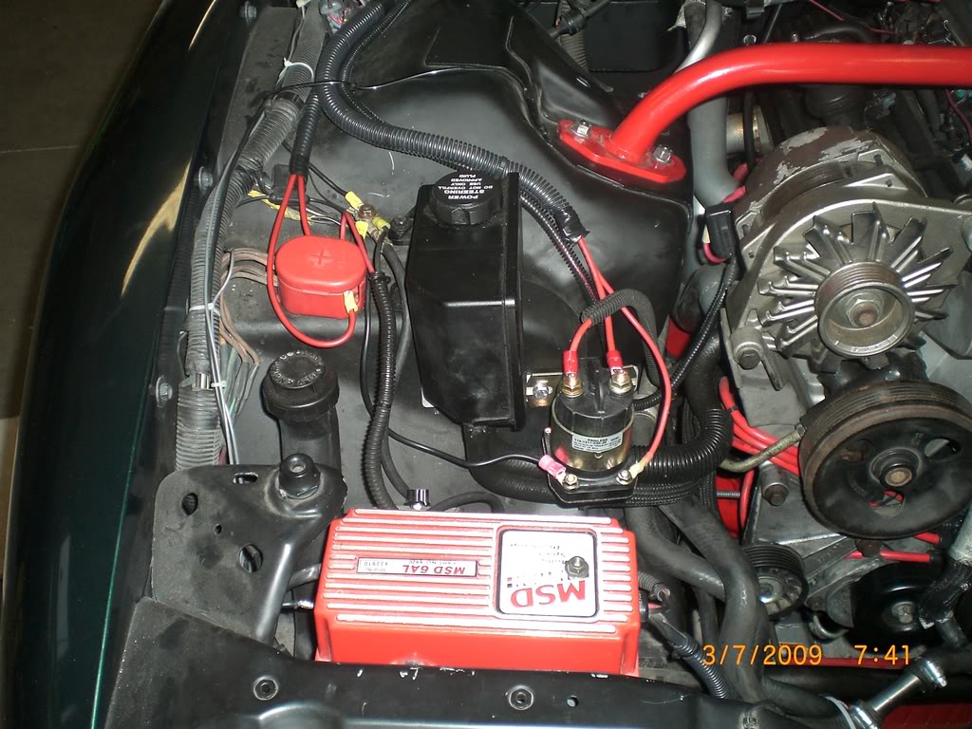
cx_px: 486
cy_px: 364
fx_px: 1067
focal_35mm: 38
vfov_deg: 37.7
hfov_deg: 49.0
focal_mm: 6.3
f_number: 3.1
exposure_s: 1/60
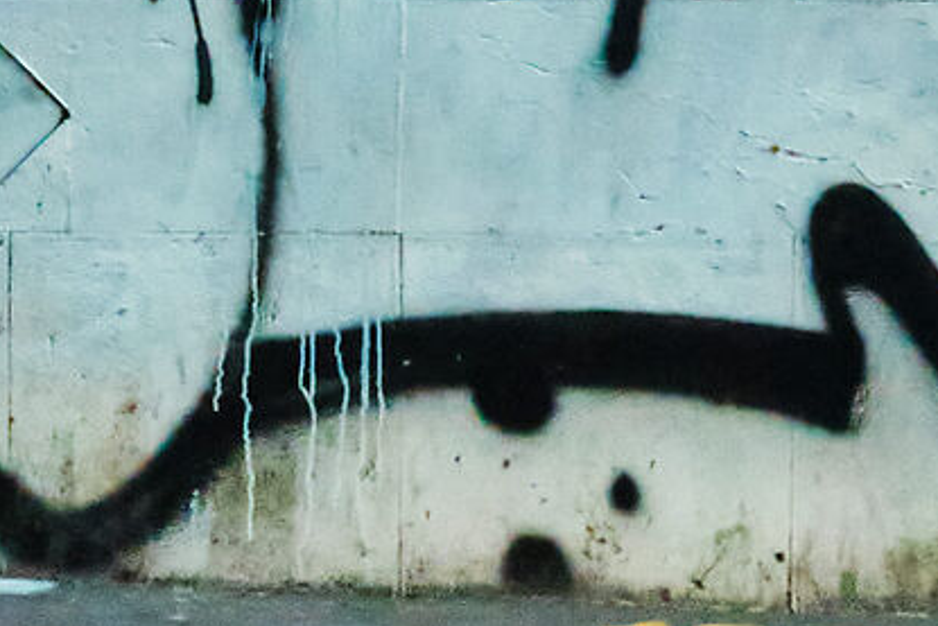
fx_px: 6177
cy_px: -50
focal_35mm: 237
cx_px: 14
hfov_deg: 8.6
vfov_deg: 5.8
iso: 3200
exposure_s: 1/250
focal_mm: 27
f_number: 16
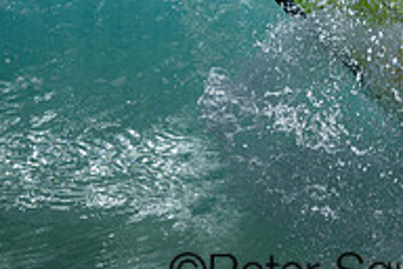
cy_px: -146
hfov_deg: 0.7
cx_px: 296
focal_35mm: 2833
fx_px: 31711
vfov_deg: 0.5
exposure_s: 1/2500
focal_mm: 800
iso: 250
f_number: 6.3
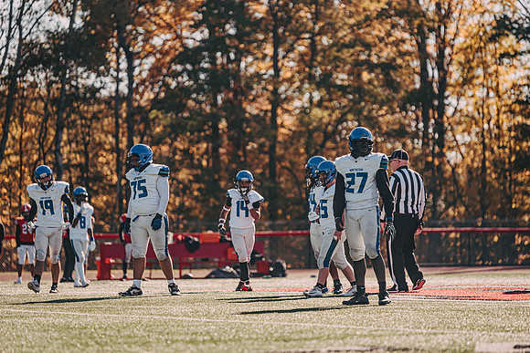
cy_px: 176
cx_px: 265
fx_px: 2945
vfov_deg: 6.9
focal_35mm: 200
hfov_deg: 10.3
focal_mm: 200
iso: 250
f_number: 3.2
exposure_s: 1/3200
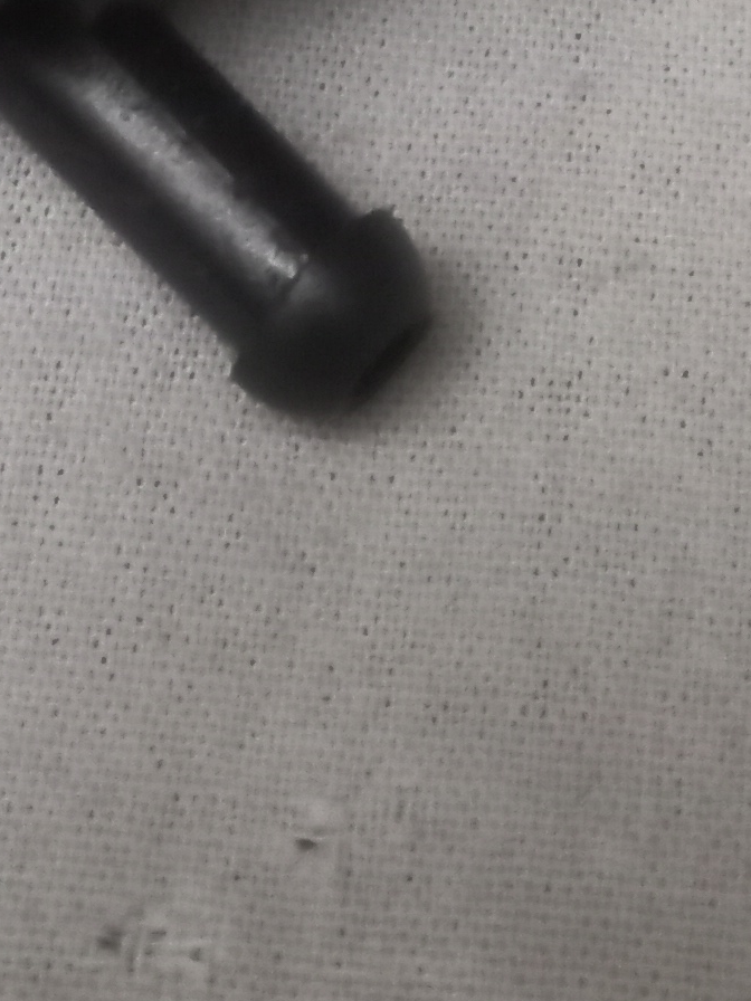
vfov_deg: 14.4
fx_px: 3558
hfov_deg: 12.0
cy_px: -690
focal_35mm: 123
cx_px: 260
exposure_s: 1/20
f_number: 1.8
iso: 500
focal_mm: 4
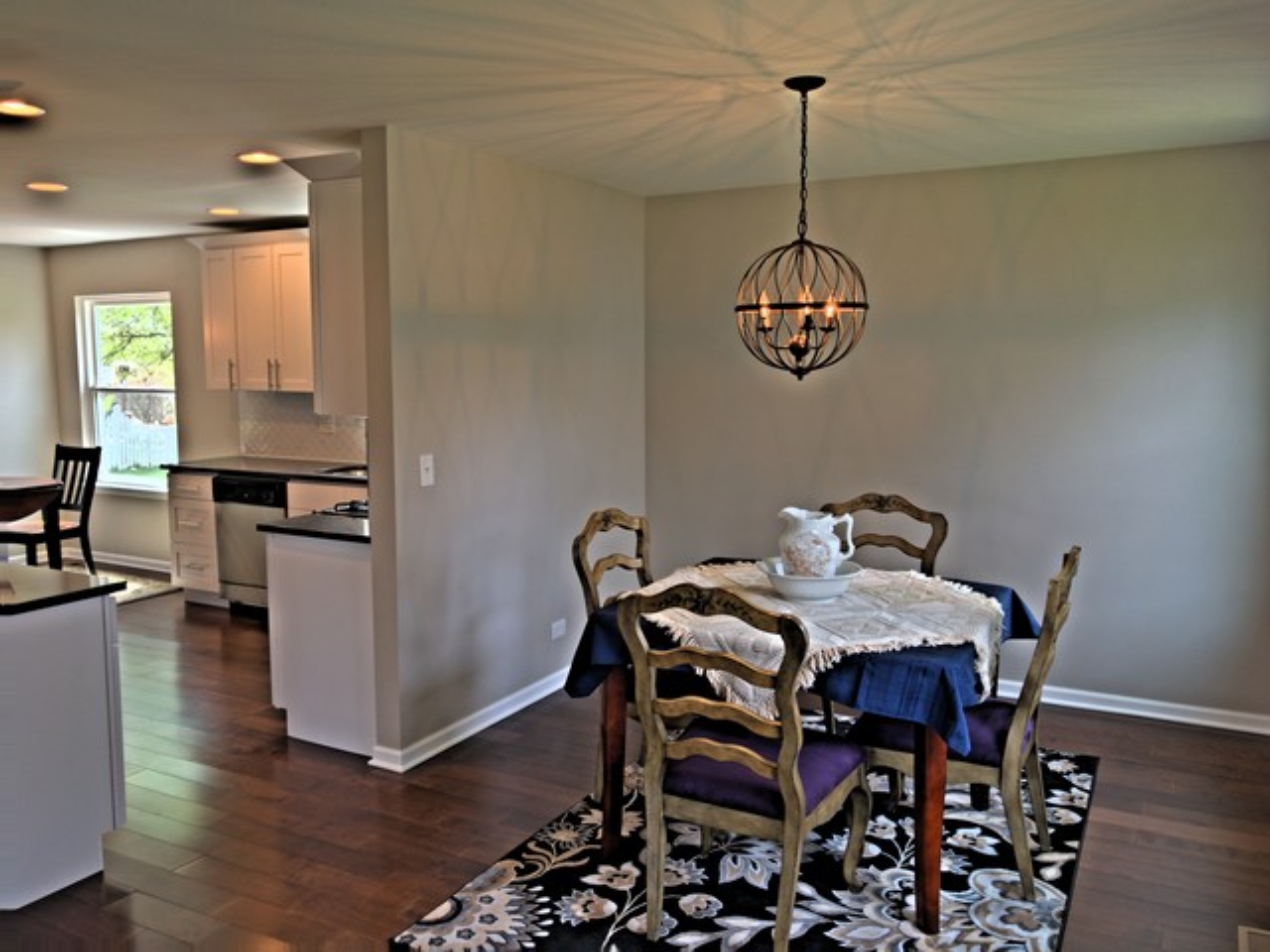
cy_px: 476
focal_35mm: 28
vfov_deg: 49.7
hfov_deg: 63.4
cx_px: 635
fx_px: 1027
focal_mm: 3.99
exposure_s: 1/40
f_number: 1.8
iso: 25
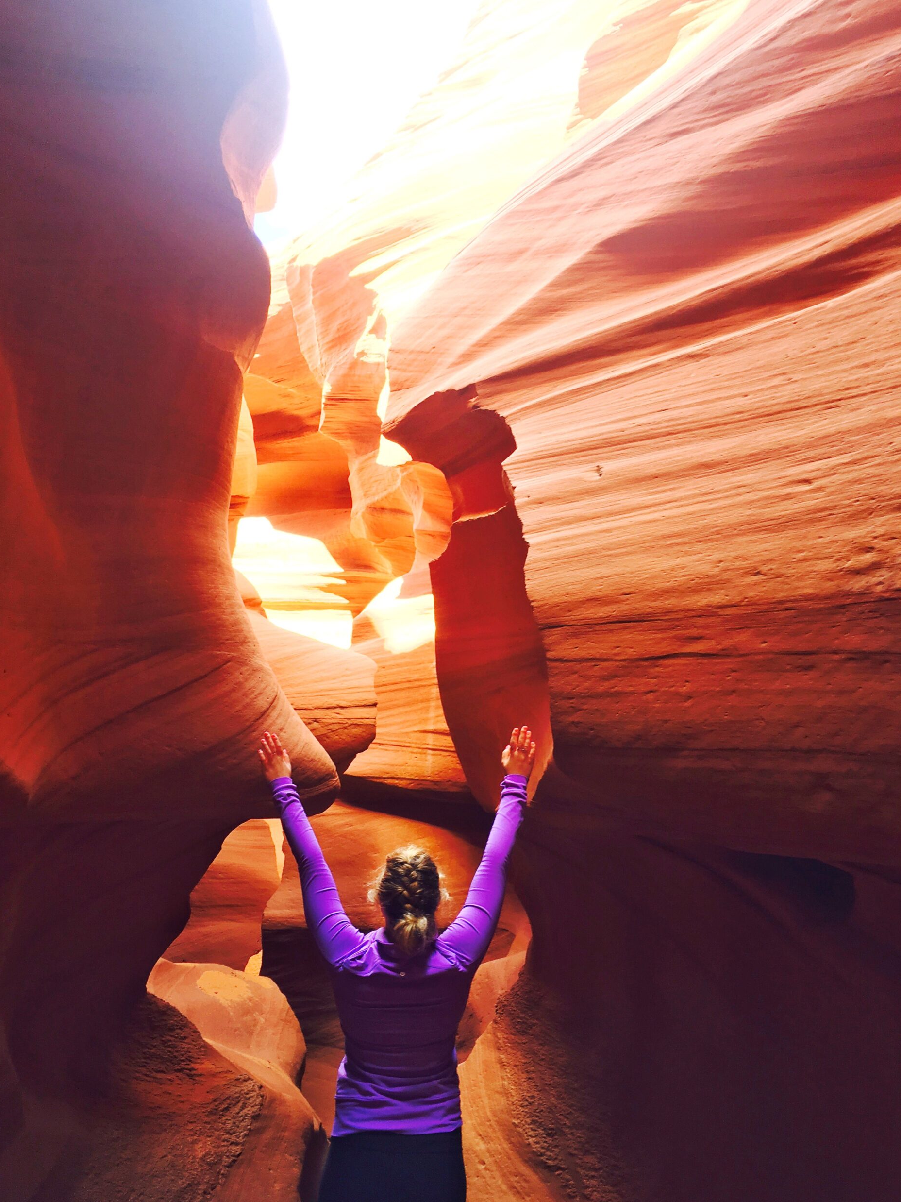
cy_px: 614
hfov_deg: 46.8
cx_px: 448
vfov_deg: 60.0
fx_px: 1041
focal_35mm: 30
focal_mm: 4.15
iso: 25
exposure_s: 1/60
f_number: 2.2
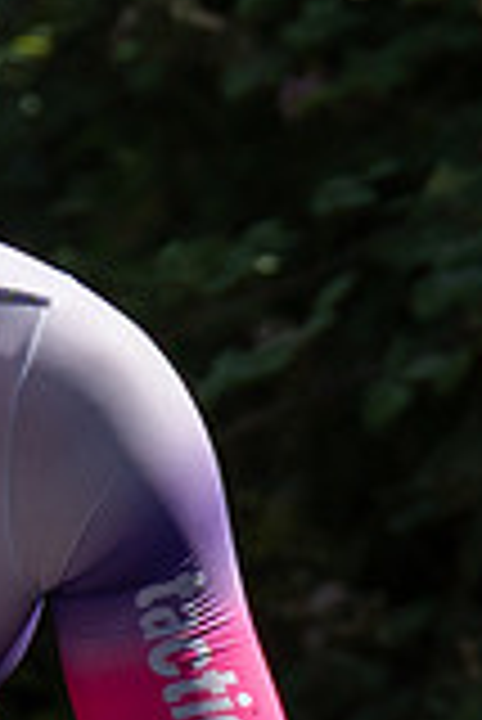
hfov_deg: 0.6
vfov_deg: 0.9
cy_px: 122
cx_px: -401
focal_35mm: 2291
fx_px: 45908
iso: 100
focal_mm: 200
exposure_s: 1/1600
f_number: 4.5
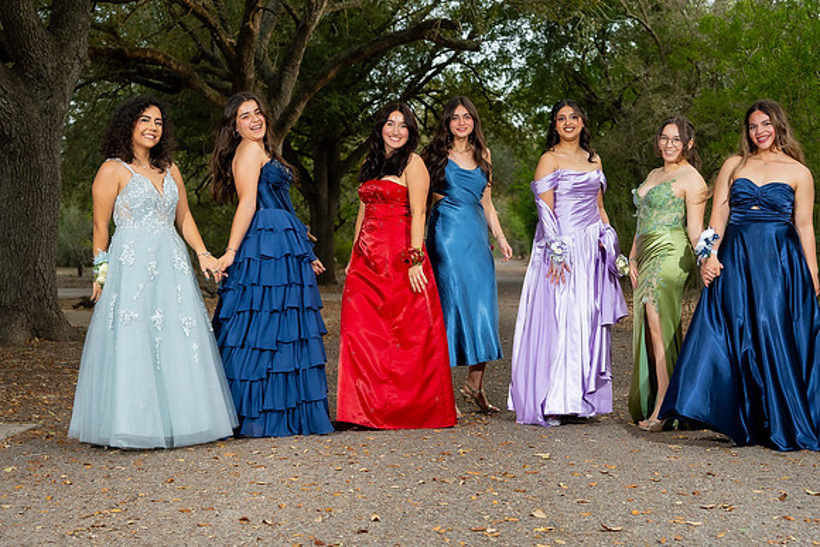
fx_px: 1185
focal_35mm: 52
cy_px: 274
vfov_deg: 26.0
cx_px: 410
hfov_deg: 38.2
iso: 250
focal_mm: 35
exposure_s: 1/200
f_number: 3.2
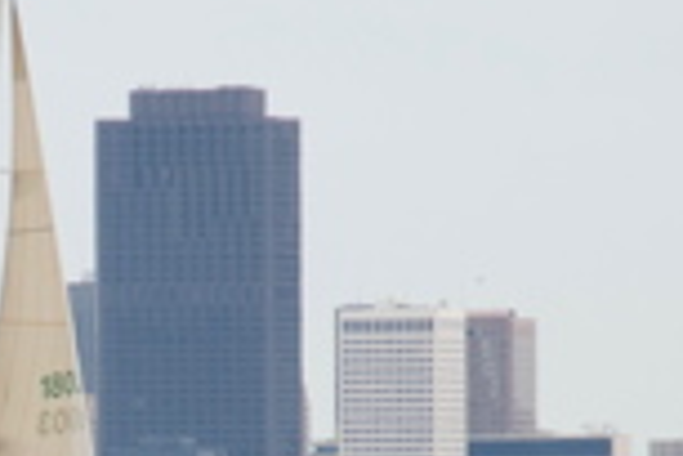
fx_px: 22329
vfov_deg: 1.2
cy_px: 539
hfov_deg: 1.8
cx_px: -22
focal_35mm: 1177
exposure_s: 1/1250
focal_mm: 200
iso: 400
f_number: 5.6
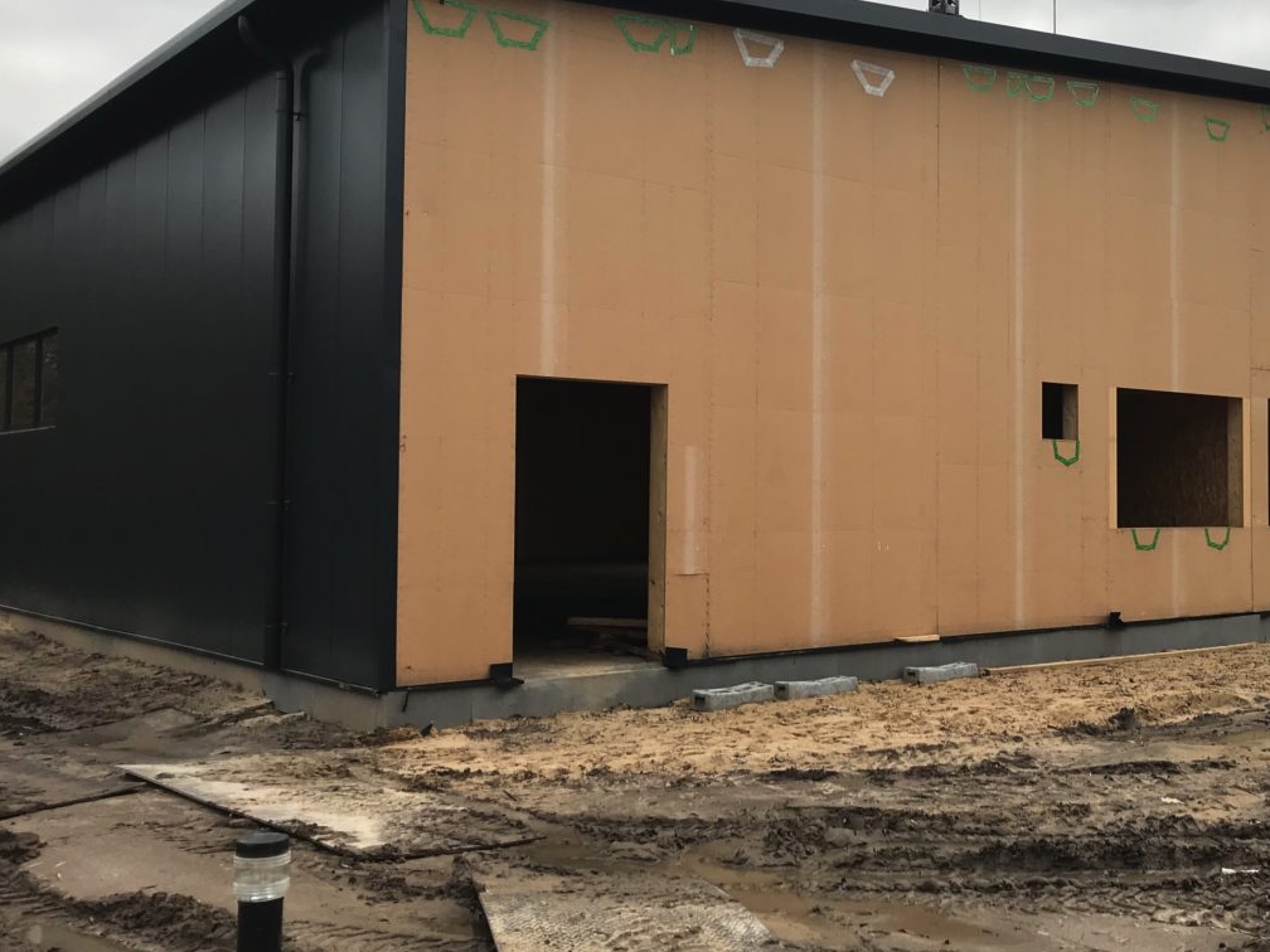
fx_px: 1468
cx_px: 902
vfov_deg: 35.9
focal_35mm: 40
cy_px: 448
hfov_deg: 45.7
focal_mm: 3.99
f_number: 1.8
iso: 20
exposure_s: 1/394
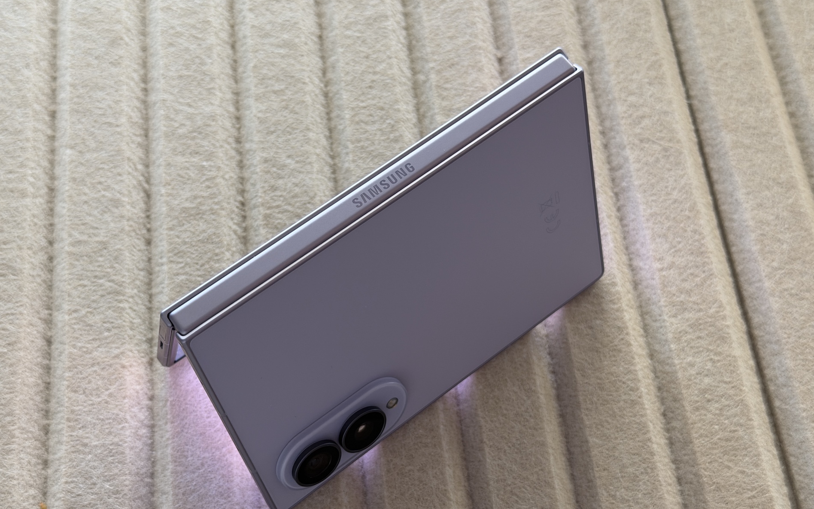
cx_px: 407
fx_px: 1131
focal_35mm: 51
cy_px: 286
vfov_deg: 25.3
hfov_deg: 39.6
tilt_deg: -63.2
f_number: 1.78
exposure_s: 1/88
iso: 100
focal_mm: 6.76
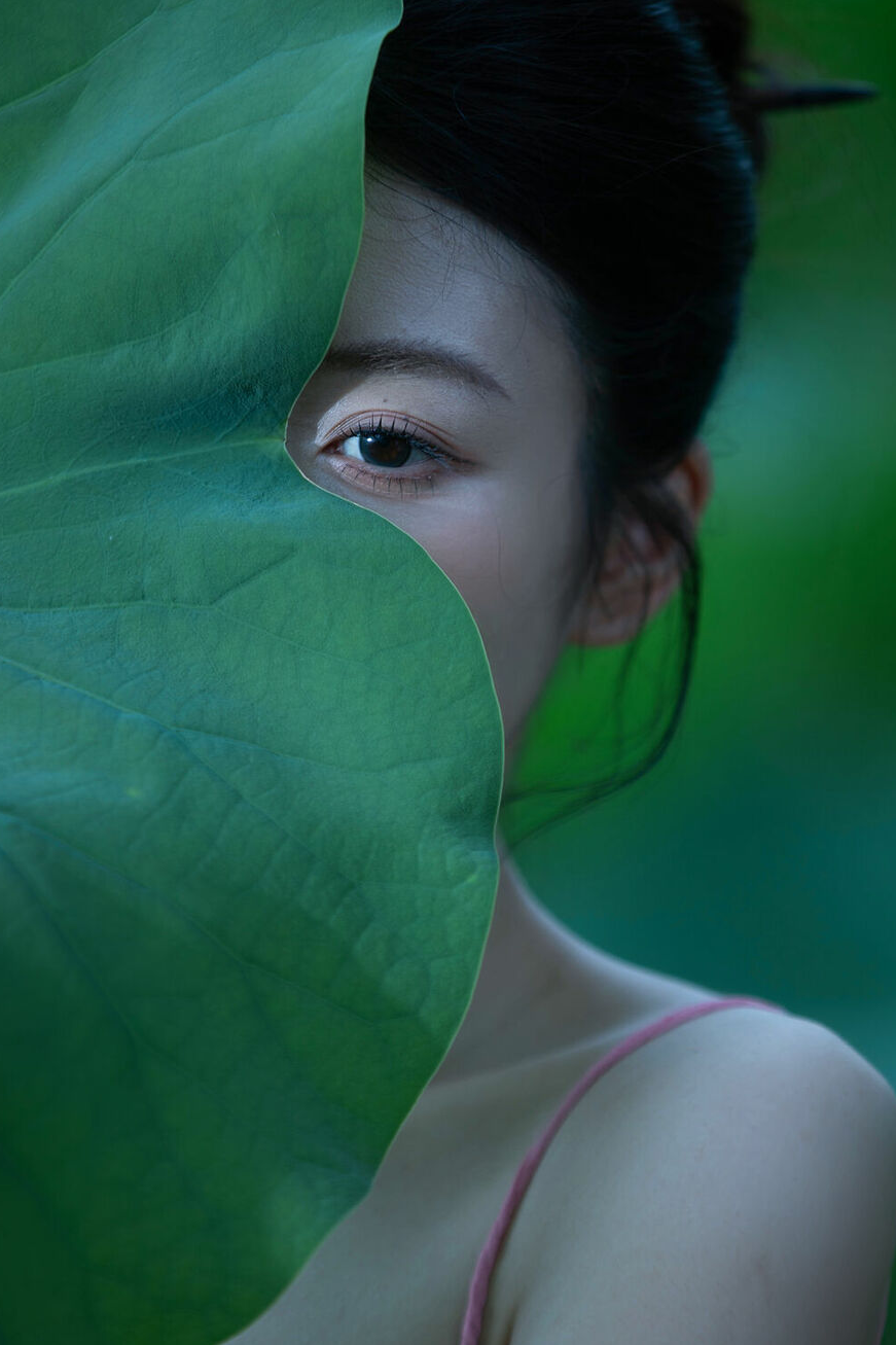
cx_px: 486
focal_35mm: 247
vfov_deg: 8.3
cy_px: 694
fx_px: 9223
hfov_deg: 5.6
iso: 100
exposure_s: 1/125
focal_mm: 200
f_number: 2.8
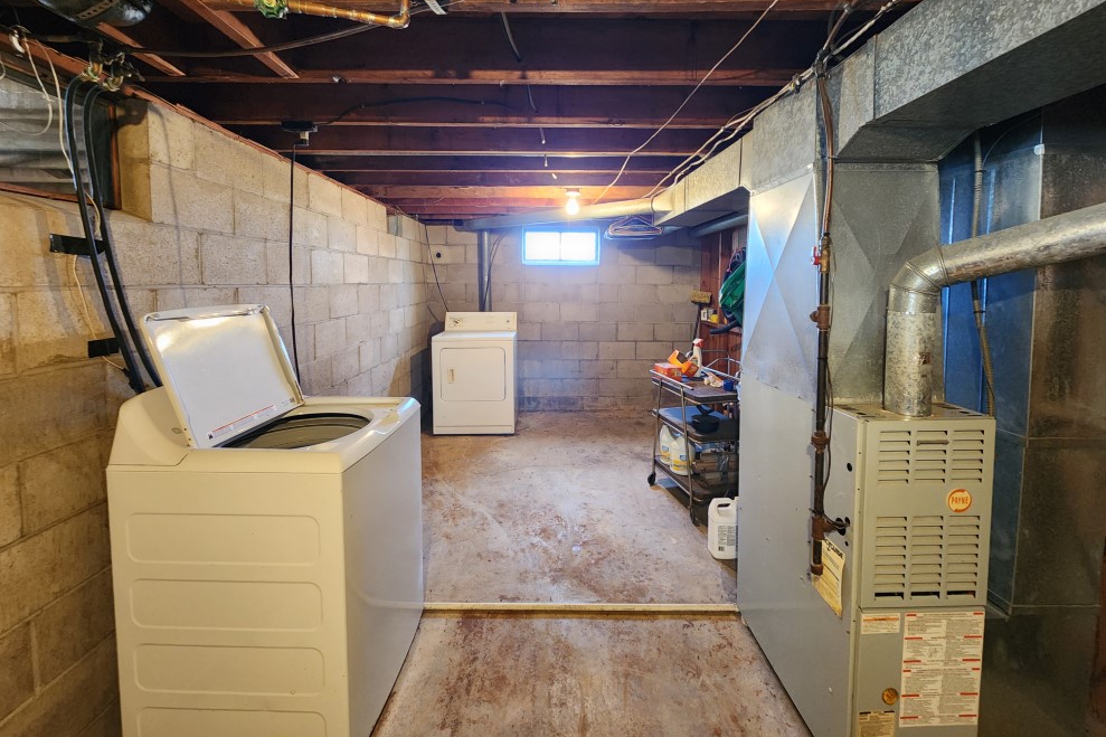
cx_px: 555
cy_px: 311
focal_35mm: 14
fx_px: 430
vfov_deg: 80.6
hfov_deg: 104.3
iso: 400
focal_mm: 2.2
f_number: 2.2
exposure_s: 1/30
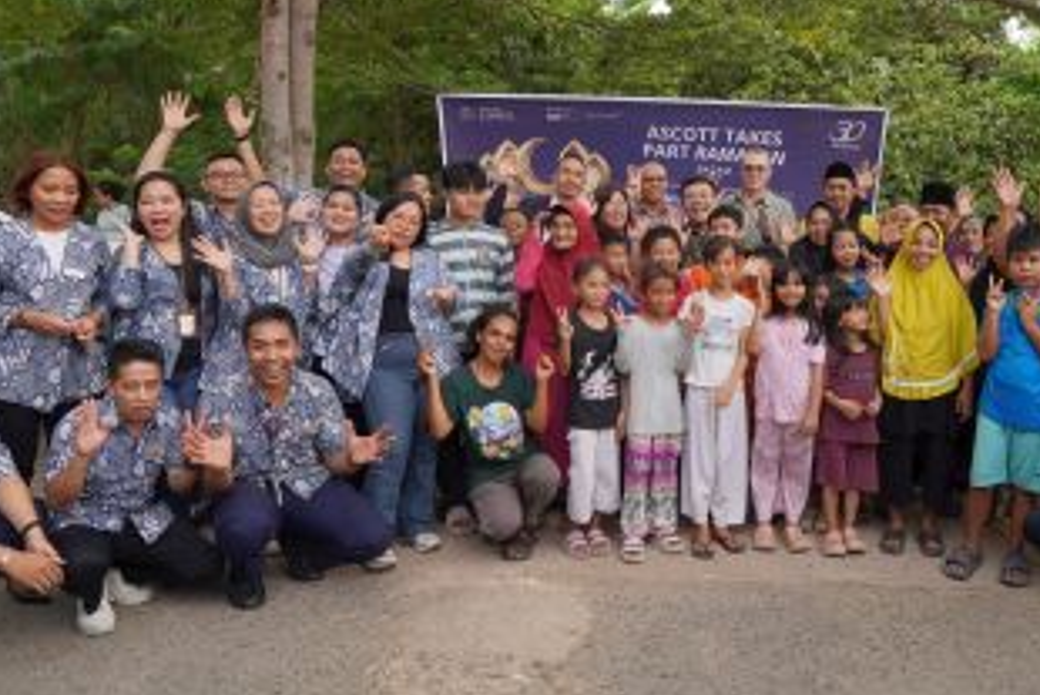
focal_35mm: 29
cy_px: 272
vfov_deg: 44.7
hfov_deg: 62.5
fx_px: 838
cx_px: 664
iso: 250
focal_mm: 10
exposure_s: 1/100
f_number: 7.1
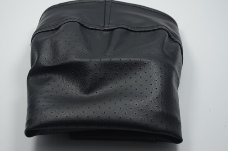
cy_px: 68
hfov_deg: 22.9
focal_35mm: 89
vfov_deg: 15.3
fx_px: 562
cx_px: 106
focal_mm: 50
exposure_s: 1/50
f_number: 7.1
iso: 125
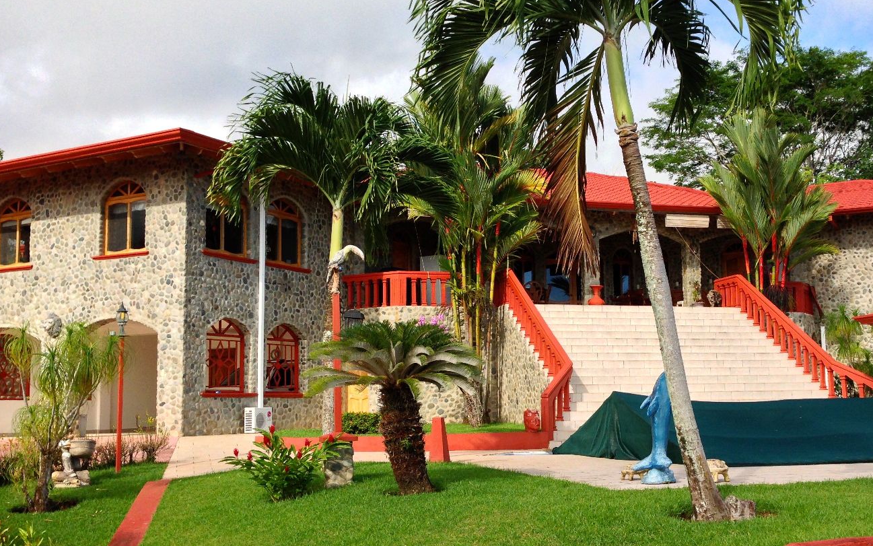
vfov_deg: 29.2
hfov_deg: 45.0
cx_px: 533
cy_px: 301
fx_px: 1047
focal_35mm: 44
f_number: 2.4
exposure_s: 1/1290
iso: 50
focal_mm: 4.13
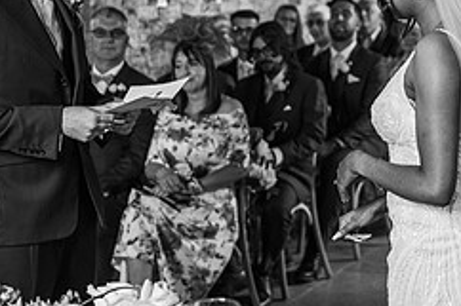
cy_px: 99
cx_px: 362
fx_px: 1075
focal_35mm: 84
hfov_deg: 23.9
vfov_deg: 16.2
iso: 500
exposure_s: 1/200
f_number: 2.2
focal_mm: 35
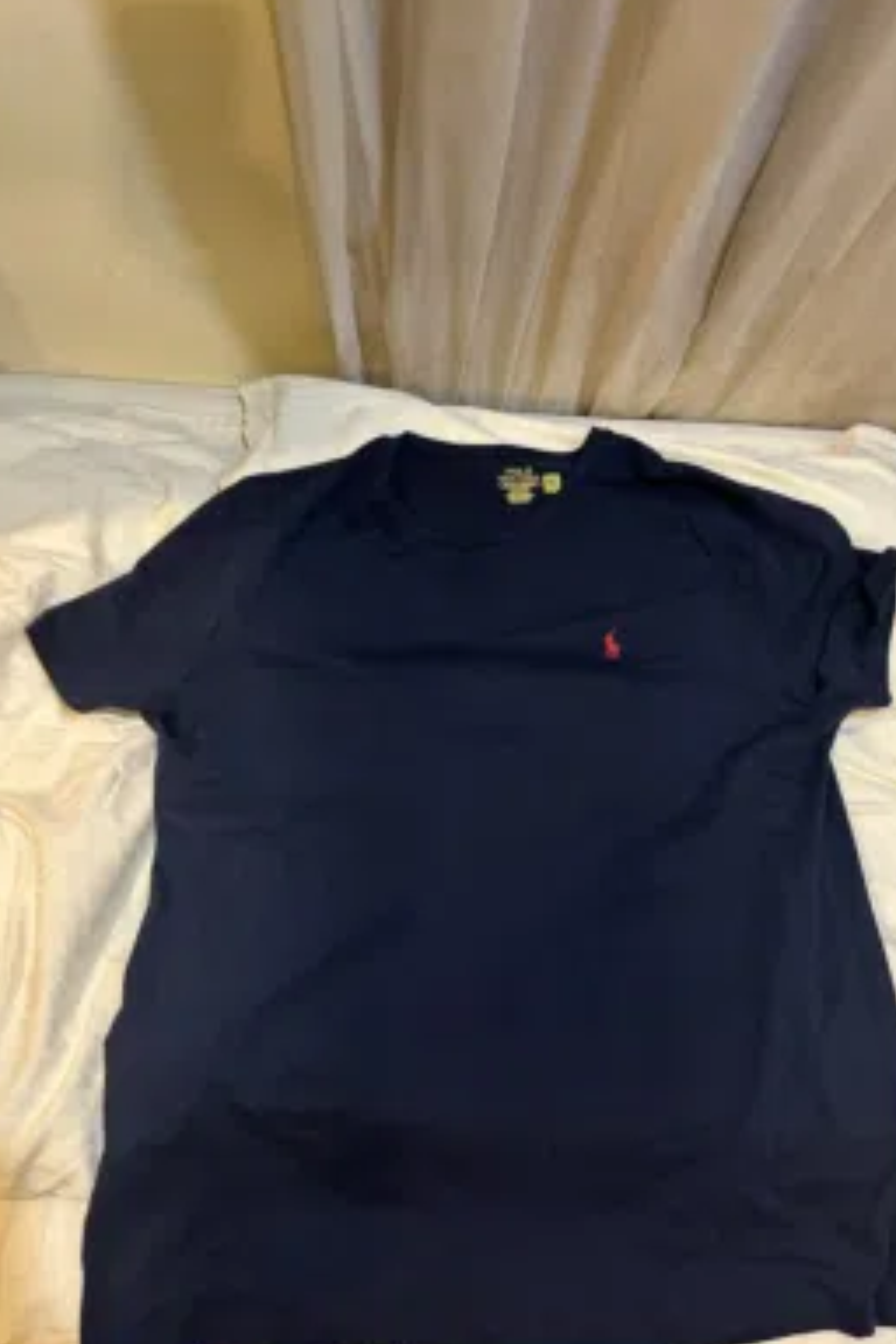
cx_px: 494
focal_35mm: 26
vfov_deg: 69.4
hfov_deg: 49.5
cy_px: 668
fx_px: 971
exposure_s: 1/50
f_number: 1.78
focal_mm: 6.86
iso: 400
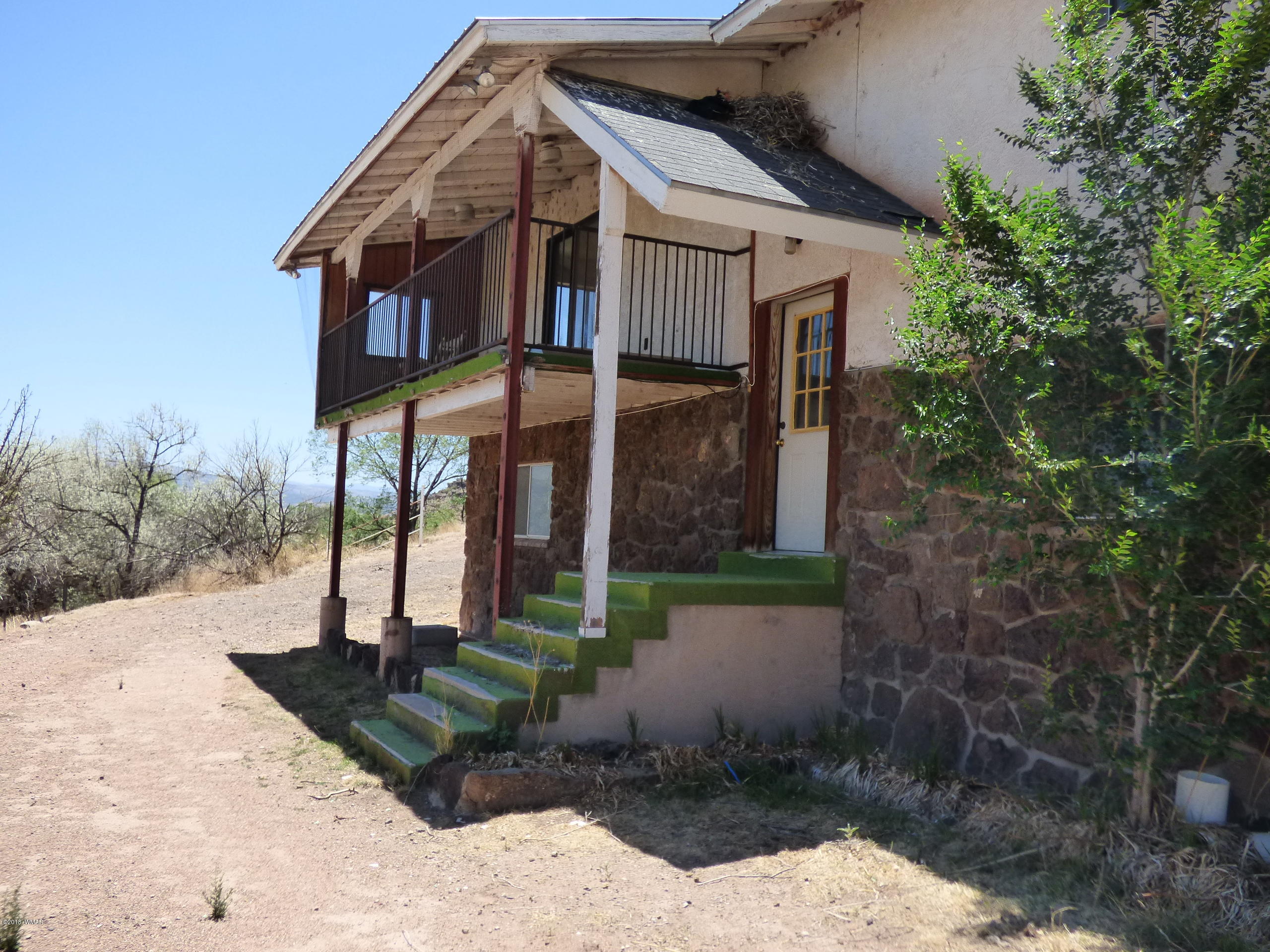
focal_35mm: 30
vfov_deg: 46.8
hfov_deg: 60.0
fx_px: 1101
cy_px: 476
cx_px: 635
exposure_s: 1/800
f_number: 3.3
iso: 200
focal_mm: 5.29
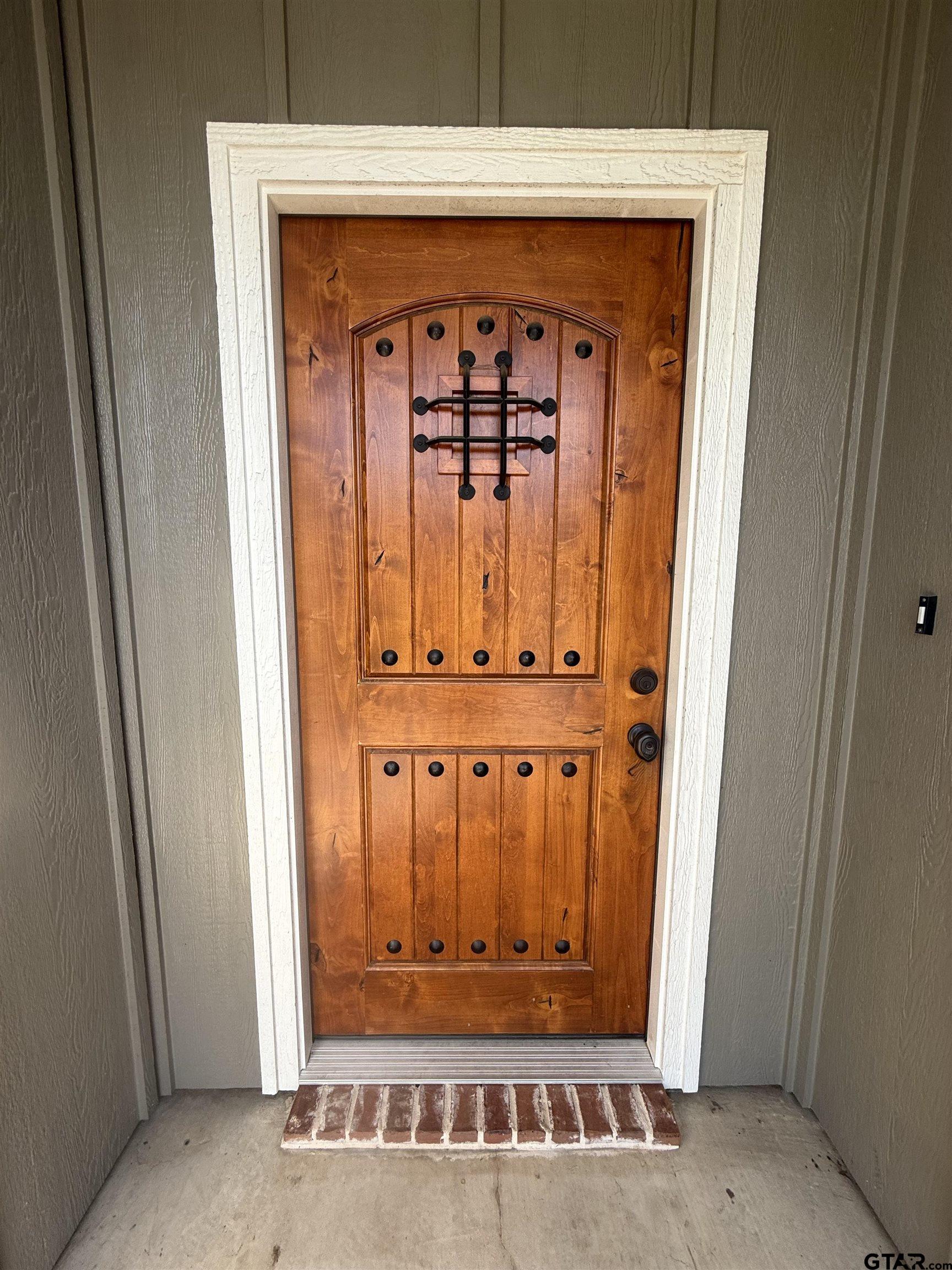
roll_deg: -0.6
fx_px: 513
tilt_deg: -7.7
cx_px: 476
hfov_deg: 85.7
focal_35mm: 14
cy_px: 635
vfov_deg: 102.1
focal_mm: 2.22
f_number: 2.2
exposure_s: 1/172
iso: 50
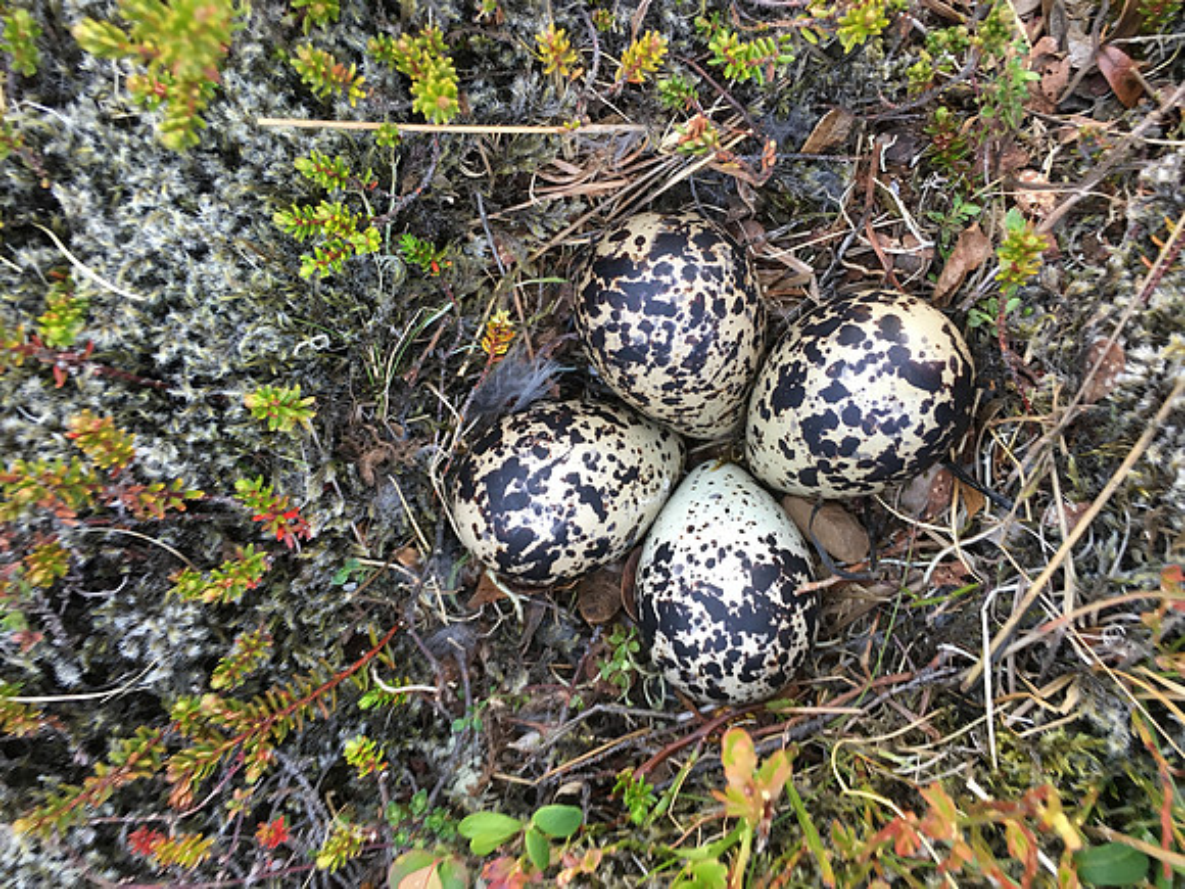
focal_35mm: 29
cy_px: 444
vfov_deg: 48.2
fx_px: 993
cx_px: 592
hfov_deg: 61.7
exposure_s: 1/33
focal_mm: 4.15
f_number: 2.2
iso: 80
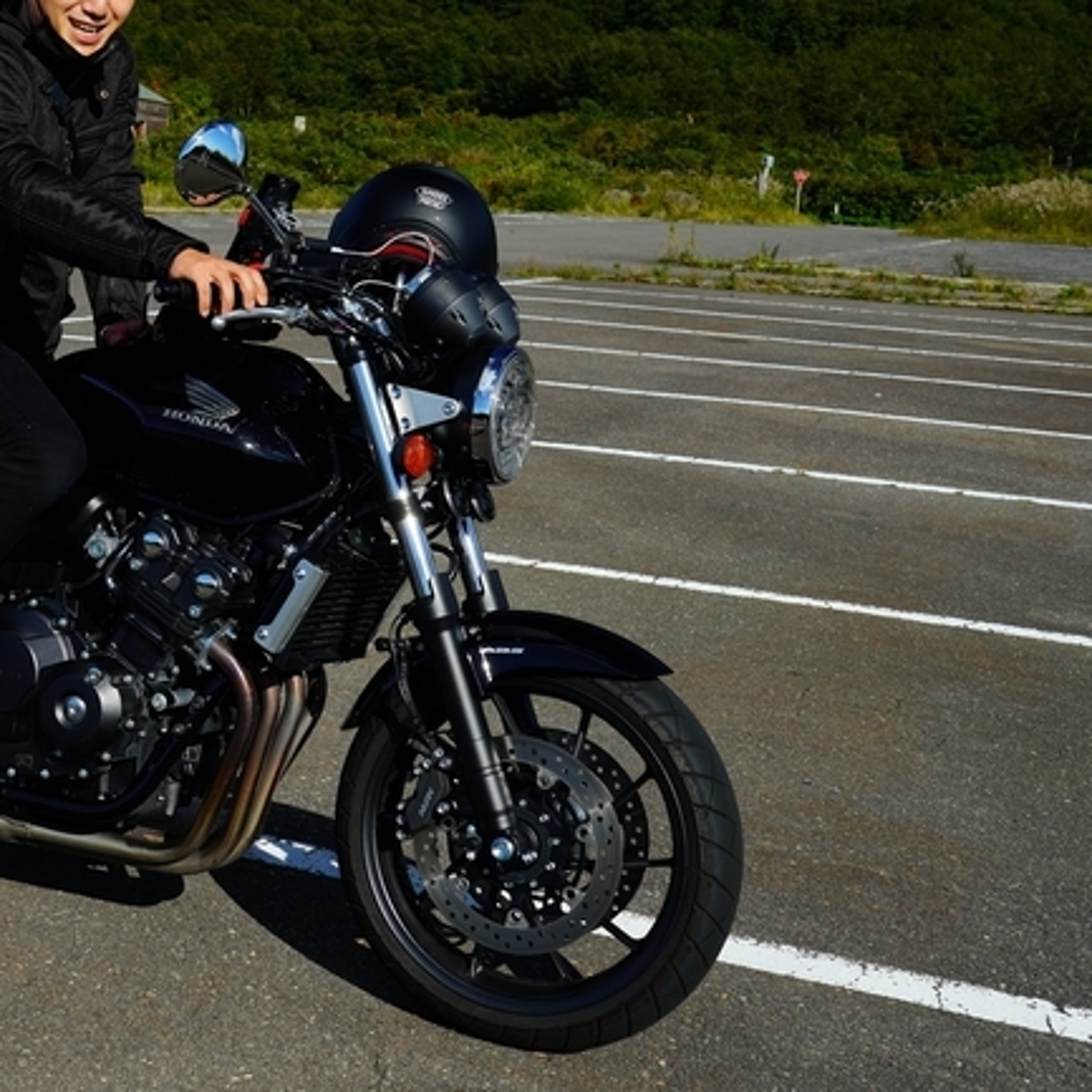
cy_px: 445
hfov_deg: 30.3
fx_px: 1963
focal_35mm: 55
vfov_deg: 31.0
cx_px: 209
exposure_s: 1/200
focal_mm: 35
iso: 100
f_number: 8
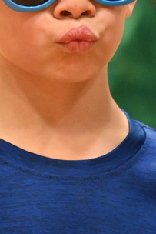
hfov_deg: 1.1
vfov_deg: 1.6
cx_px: 29
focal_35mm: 1262
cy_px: 43
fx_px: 8193
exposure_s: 1/125
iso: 4500
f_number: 6.3
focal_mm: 250
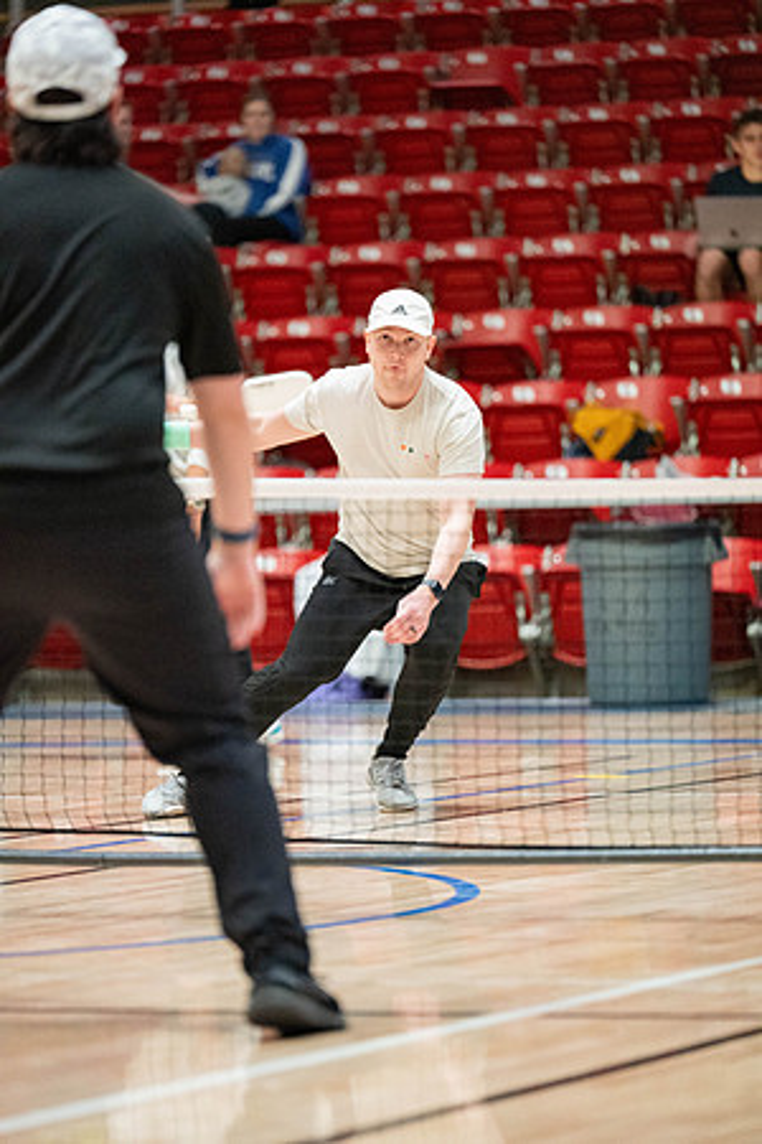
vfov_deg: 10.3
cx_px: 381
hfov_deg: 6.9
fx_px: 6350
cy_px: 572
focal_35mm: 200
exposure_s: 1/500
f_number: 2.8
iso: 5000
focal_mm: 200
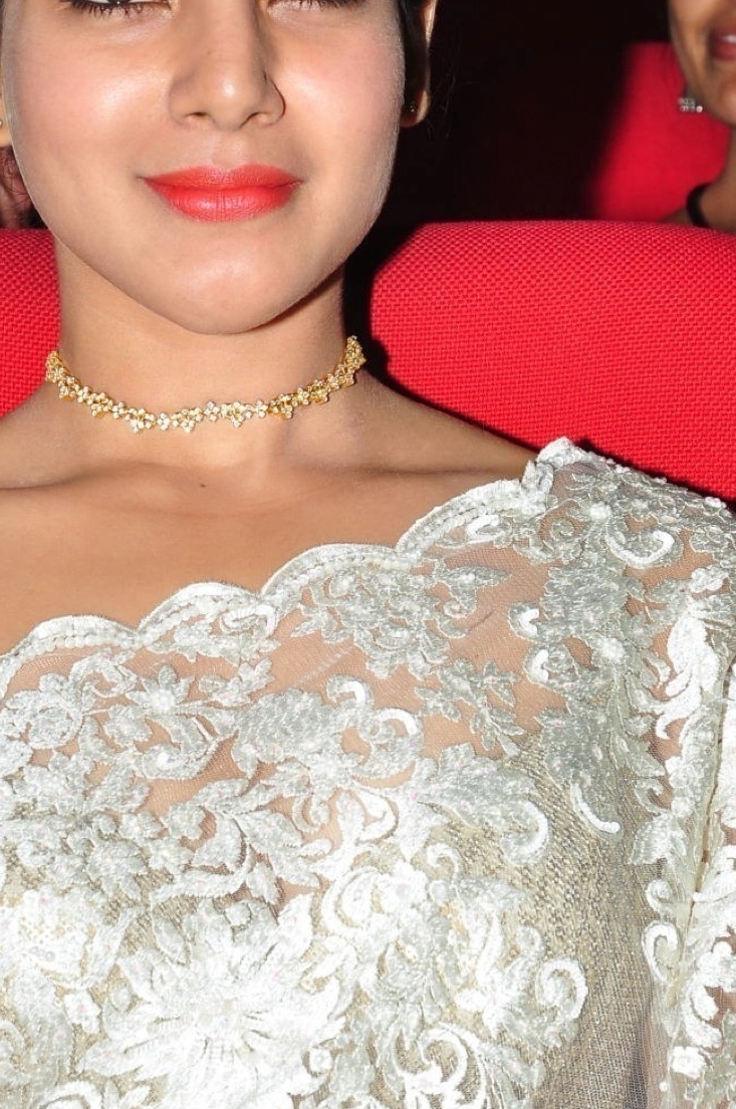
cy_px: 411
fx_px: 4985
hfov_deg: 8.4
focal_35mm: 162
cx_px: 284
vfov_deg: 12.7
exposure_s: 1/125
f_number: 11
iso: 400
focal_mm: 66
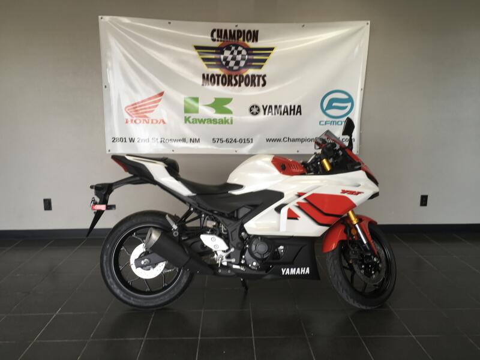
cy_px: 180
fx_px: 402
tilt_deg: -10.4
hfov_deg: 61.7
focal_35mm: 29
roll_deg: -1.4
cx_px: 240
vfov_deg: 48.2
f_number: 2.2
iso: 25
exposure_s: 1/60
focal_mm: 4.15
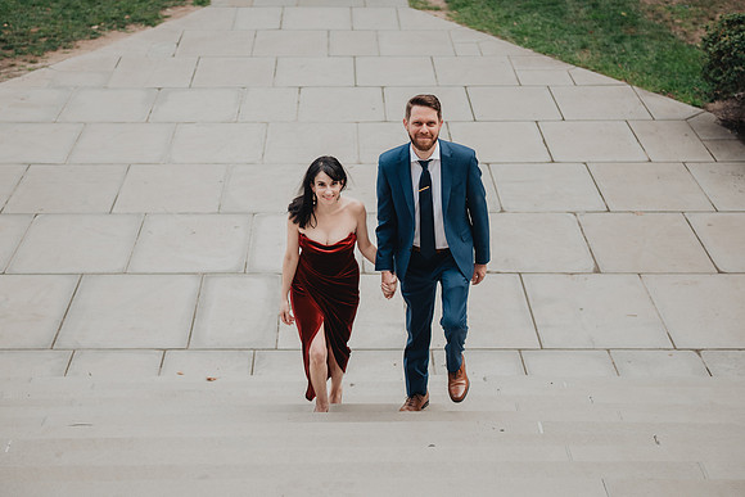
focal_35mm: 64
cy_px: 248
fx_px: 1318
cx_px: 371
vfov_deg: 21.4
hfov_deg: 31.6
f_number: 2.8
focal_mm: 56
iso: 400
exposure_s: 1/320
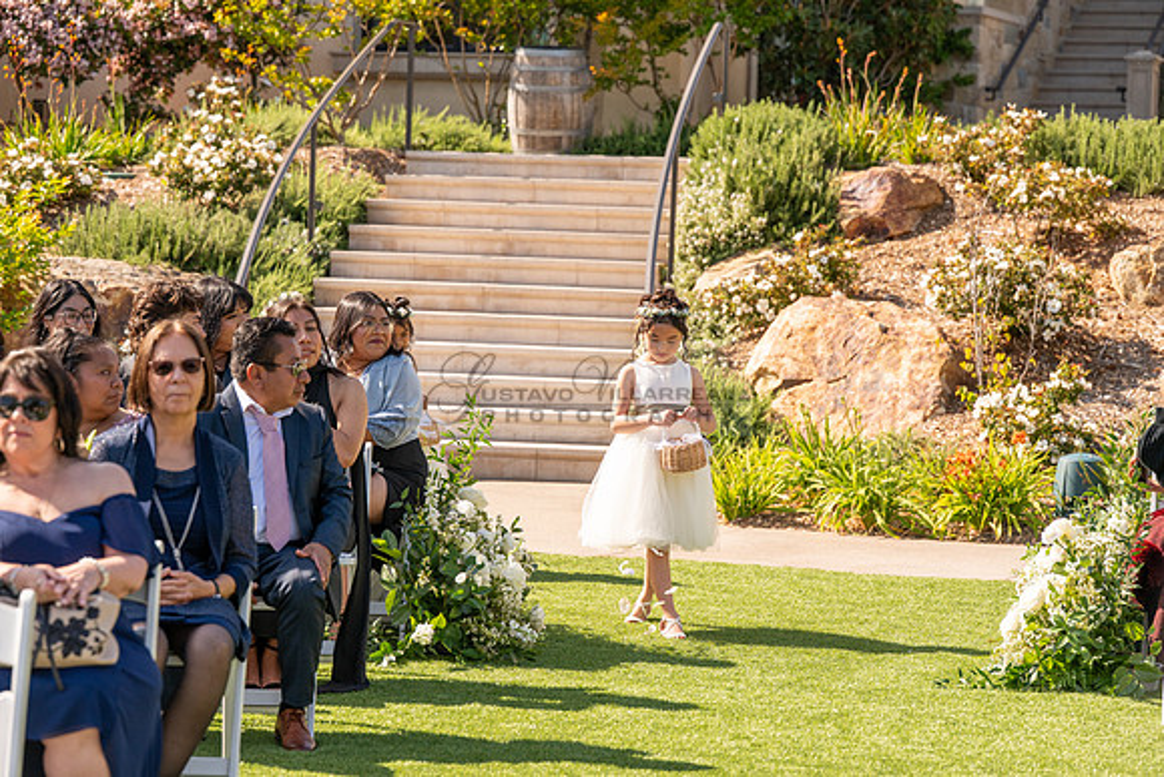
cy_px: 388
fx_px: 3396
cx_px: 582
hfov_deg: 19.5
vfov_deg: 13.0
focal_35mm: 105
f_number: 4.5
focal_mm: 105
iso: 200
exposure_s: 1/1600
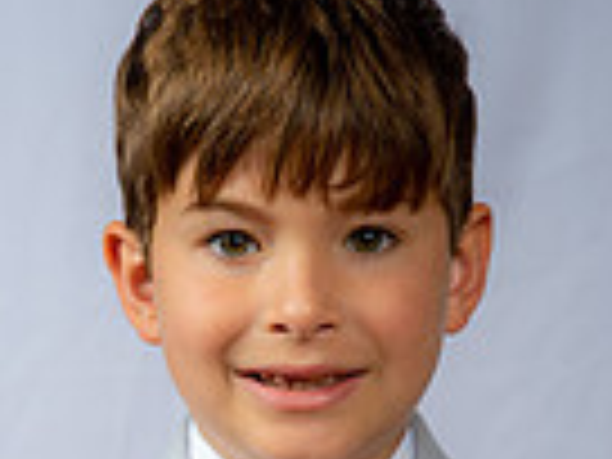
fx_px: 3943
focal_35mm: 223
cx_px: 263
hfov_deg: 8.9
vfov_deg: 6.5
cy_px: 760
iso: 250
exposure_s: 1/200
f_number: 6.3
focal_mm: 70
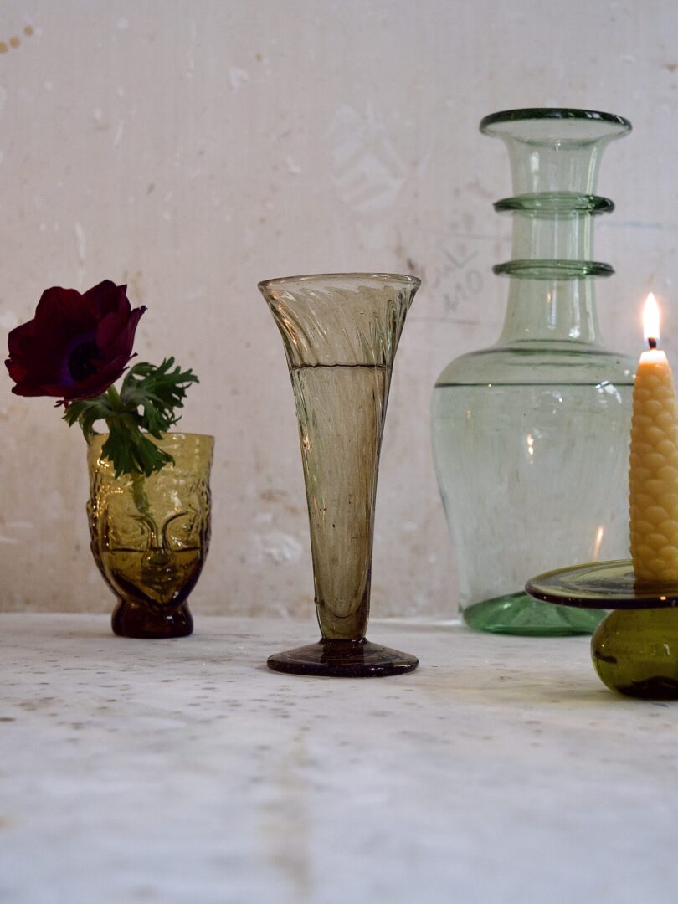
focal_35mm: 64
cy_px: 452
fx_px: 1671
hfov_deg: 22.9
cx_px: 339
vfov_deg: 30.3
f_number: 3.8
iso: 640
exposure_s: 1/80
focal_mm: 32
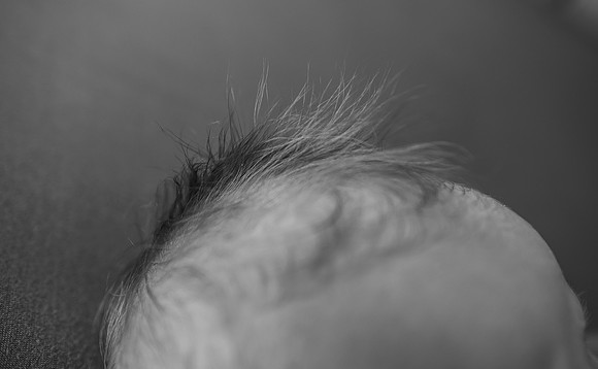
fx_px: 427
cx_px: 300
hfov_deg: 70.0
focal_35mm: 26
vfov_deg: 46.7
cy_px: 199
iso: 80
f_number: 2.5
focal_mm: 24
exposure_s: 1/160
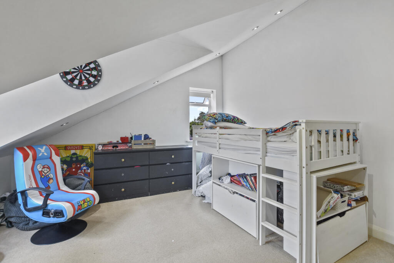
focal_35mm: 15
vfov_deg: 77.3
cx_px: 197
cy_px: 132
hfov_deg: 100.4
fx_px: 164
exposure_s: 1/10
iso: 250
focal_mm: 10
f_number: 8
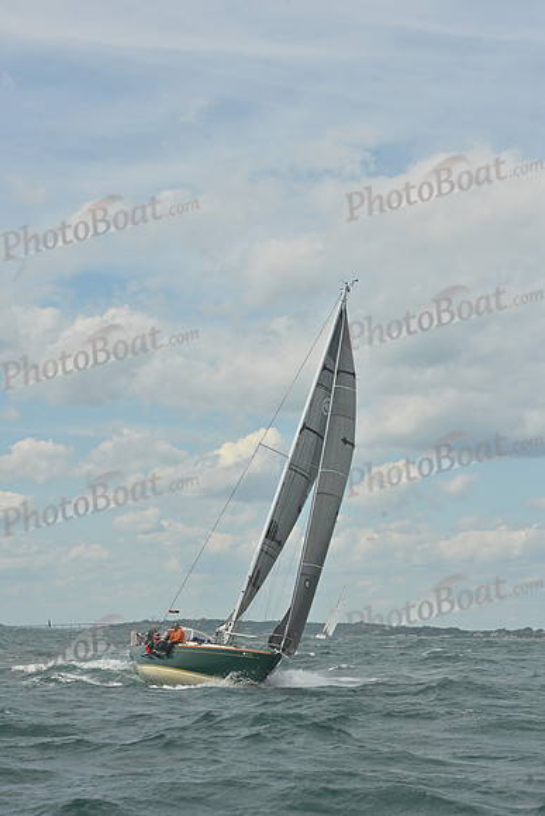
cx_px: 272
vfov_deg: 20.4
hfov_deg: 13.7
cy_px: 408
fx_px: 2269
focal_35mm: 100
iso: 320
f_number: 14
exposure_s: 1/1250
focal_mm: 100
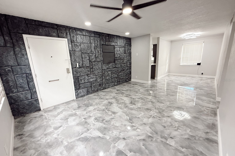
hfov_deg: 100.4
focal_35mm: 15
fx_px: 98
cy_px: 80
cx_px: 115
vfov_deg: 77.3
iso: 320
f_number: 2.2
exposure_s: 1/120
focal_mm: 2.22
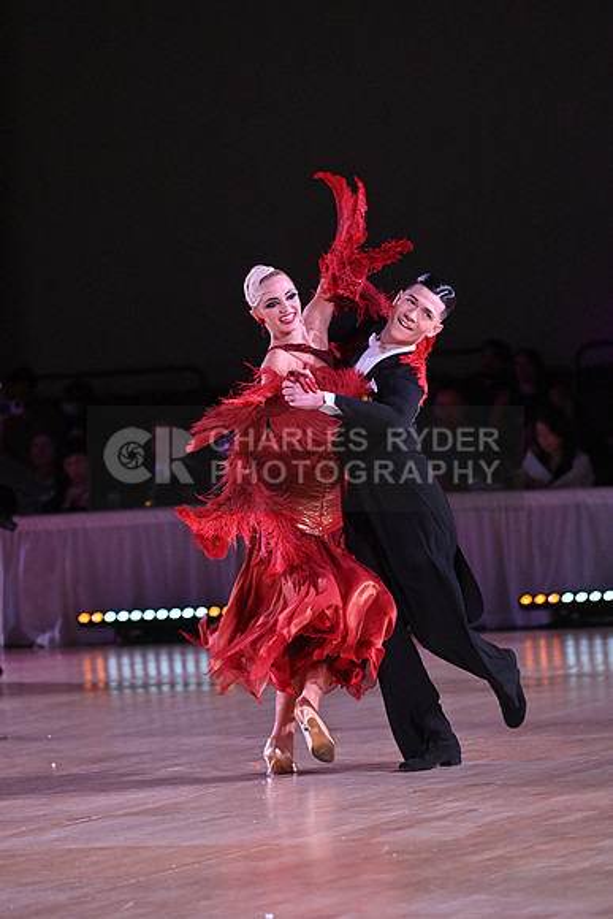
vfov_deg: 10.3
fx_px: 5105
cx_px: 306
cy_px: 460
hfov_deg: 6.9
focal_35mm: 200
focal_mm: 200
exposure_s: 1/400
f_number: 5.6
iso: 5000
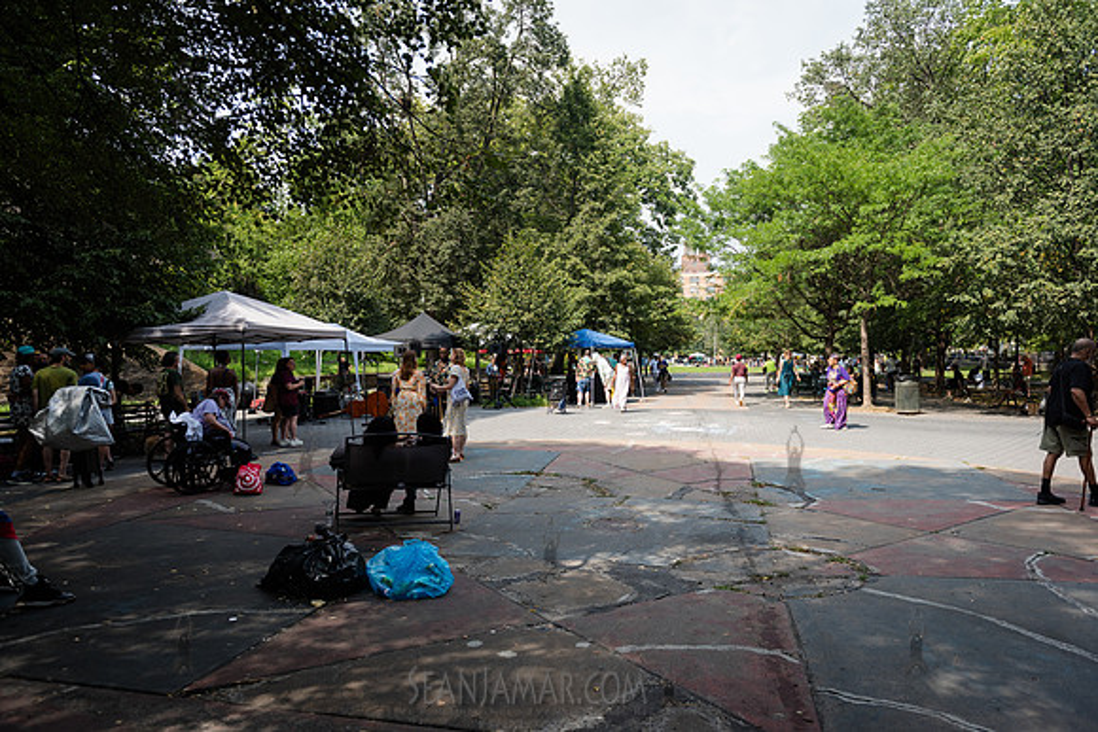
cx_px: 549
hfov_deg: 73.7
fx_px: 733
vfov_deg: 53.1
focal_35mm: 24
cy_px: 366
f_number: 3.2
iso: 250
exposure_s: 1/1250
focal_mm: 24
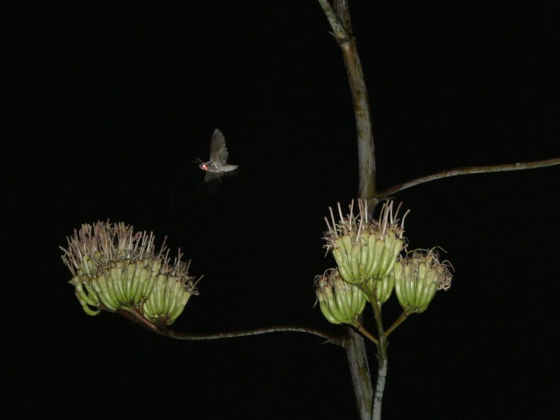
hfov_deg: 9.9
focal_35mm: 200
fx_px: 3235
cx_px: 280
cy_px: 210
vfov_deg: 7.4
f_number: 5.6
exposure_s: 1/60
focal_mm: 35.8
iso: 1600
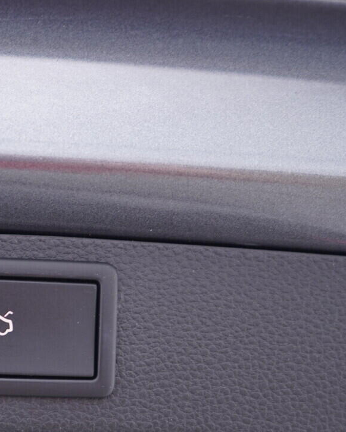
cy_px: 284
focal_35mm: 67
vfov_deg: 28.1
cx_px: -23
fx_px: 857
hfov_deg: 21.7
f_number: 2.8
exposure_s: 1/40
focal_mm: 24
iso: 250
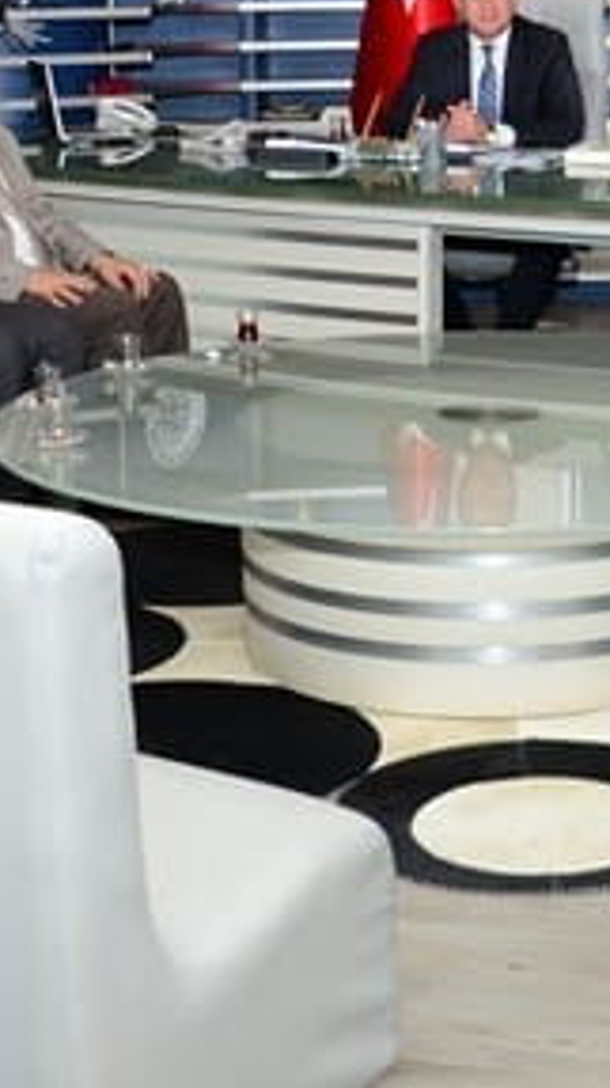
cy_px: 381
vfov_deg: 33.1
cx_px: 538
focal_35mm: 63
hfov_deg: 18.8
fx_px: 1815
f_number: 5.6
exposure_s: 1/60
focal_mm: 18
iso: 400
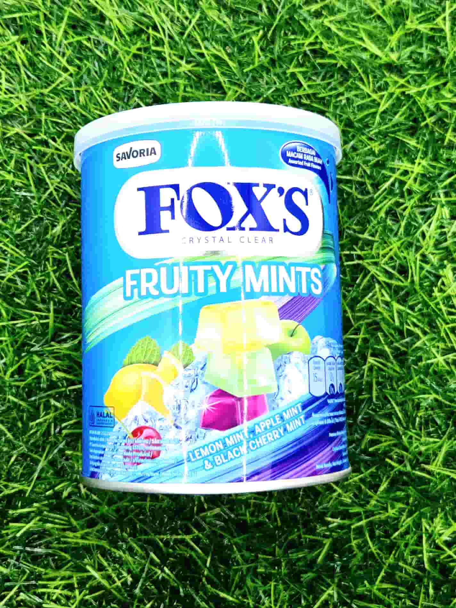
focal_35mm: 23
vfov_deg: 73.9
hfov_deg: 58.9
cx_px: 228
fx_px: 404
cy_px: 304
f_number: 1.8
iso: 125
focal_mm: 5.4
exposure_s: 1/526
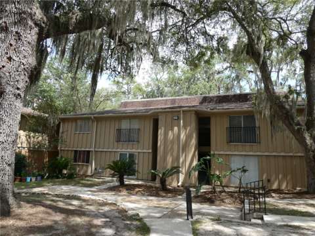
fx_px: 218
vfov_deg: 56.8
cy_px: 118
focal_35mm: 24
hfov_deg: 71.6
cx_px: 158
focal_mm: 4.3
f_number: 3.3
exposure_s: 1/400
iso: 80
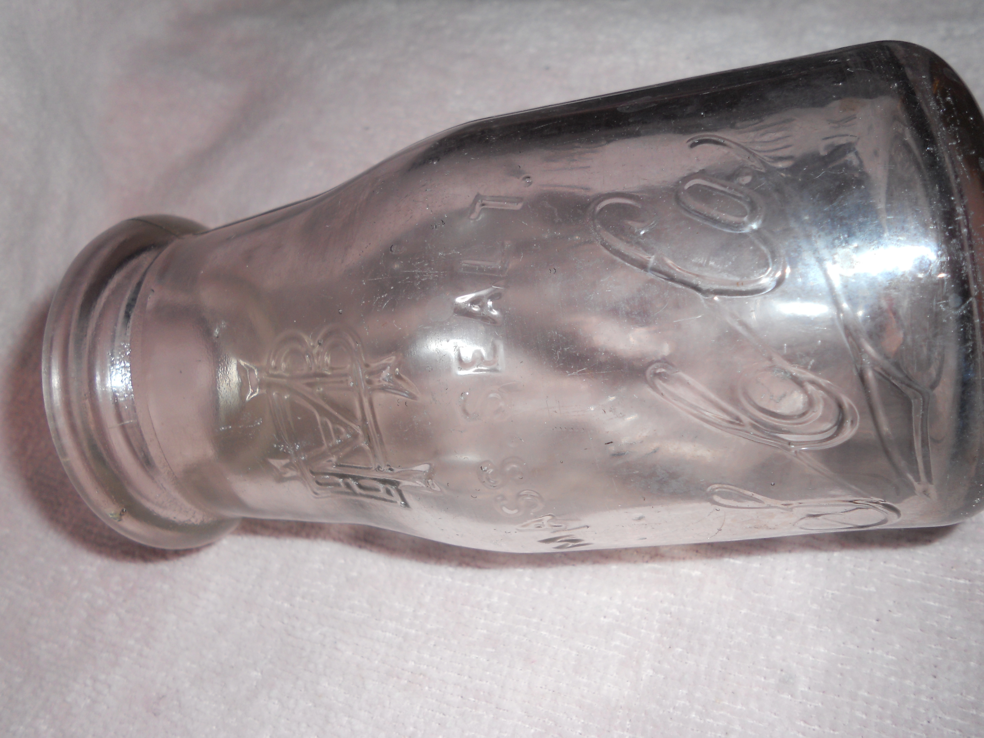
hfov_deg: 56.8
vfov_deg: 44.2
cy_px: 369
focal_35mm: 32
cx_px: 492
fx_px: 910
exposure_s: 1/25
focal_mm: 5.8
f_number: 8.8
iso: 80
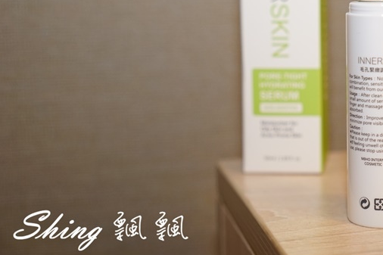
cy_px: 61
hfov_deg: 23.1
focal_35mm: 87
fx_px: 925
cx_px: 297
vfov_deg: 15.6
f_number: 4.5
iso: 800
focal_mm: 55
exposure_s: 1/60
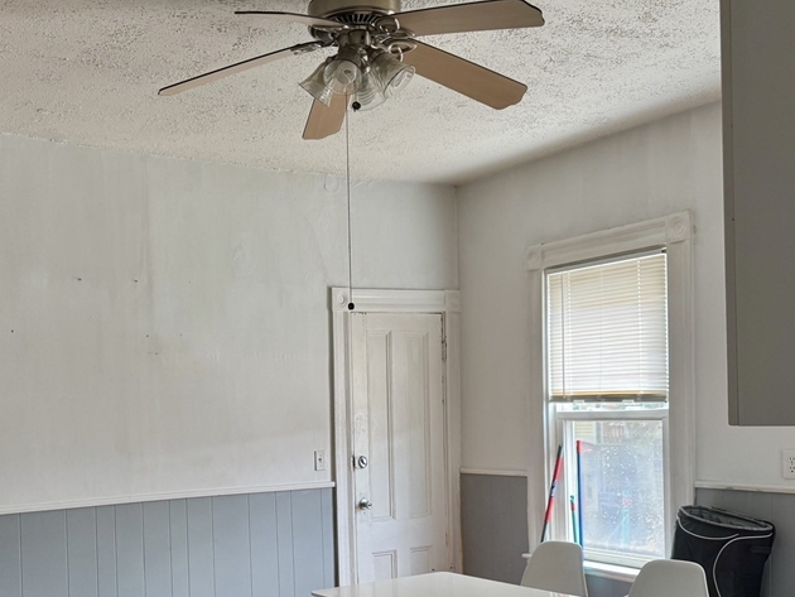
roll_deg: +2.1
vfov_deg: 36.2
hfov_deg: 46.9
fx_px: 896
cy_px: 427
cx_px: 252
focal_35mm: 39
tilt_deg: -1.1
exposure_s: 1/121
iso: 125
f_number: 1.78
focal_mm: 6.76
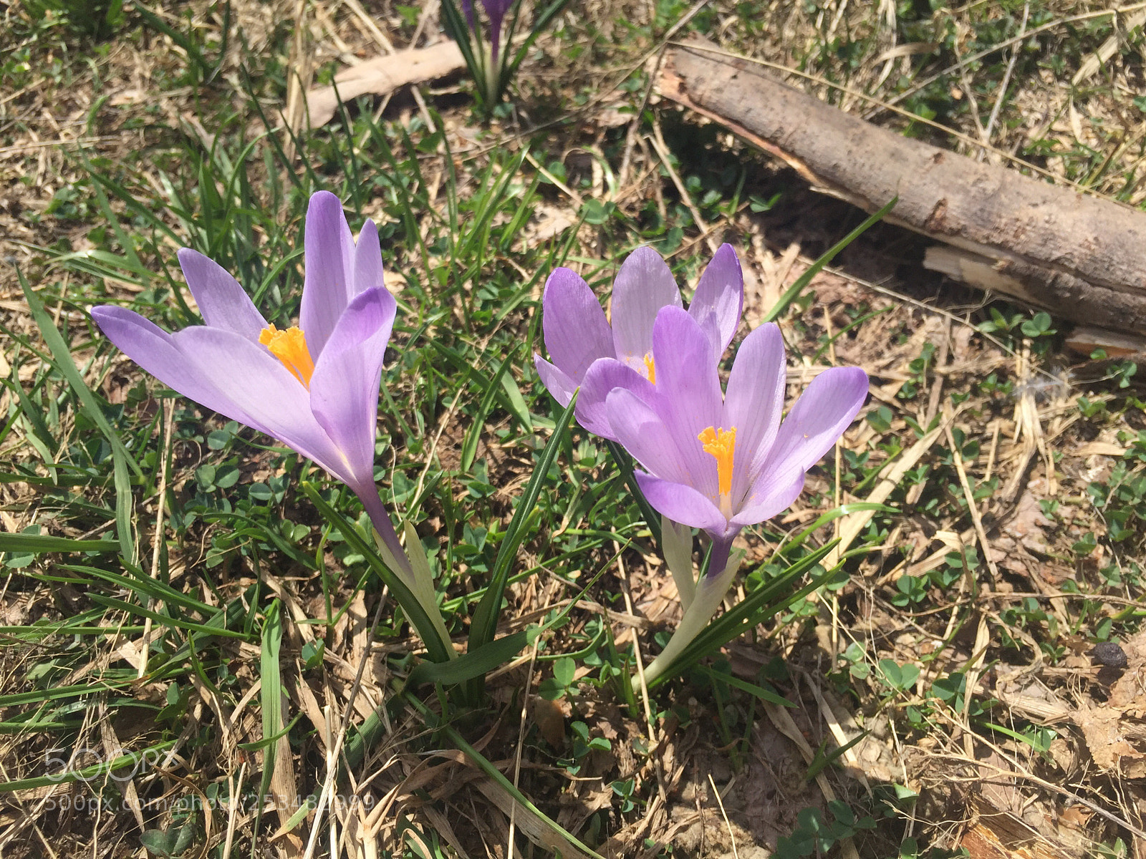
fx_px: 960
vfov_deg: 48.2
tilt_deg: -49.7
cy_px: 430
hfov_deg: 61.7
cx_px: 573
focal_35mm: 29
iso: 32
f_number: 2.2
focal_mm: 4.15
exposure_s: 1/1883
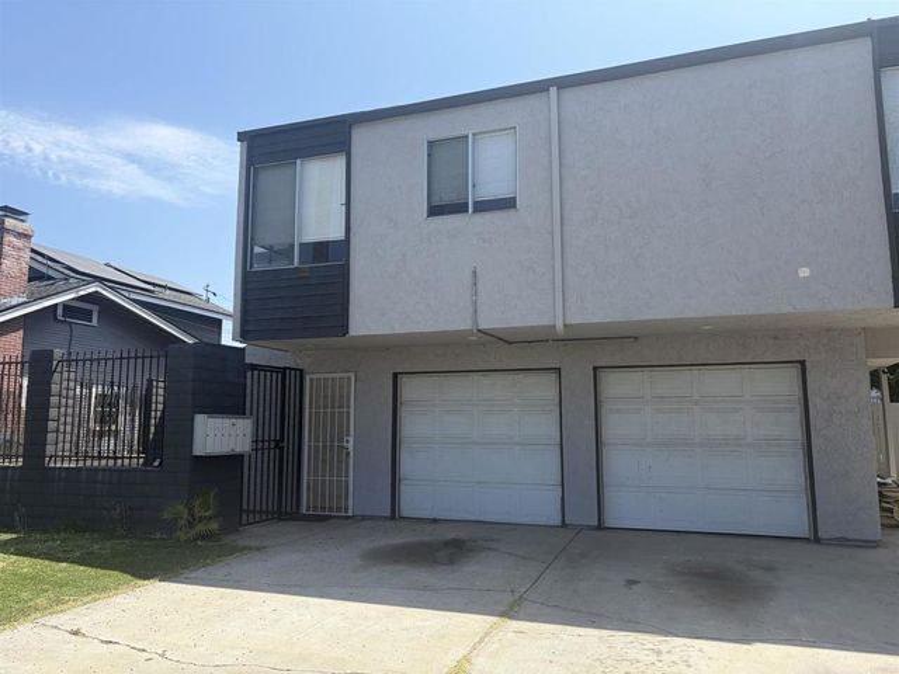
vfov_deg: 53.1
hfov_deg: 67.3
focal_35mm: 26
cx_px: 450
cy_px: 337
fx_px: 675
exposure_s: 1/2451
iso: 50
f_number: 1.6
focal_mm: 5.96
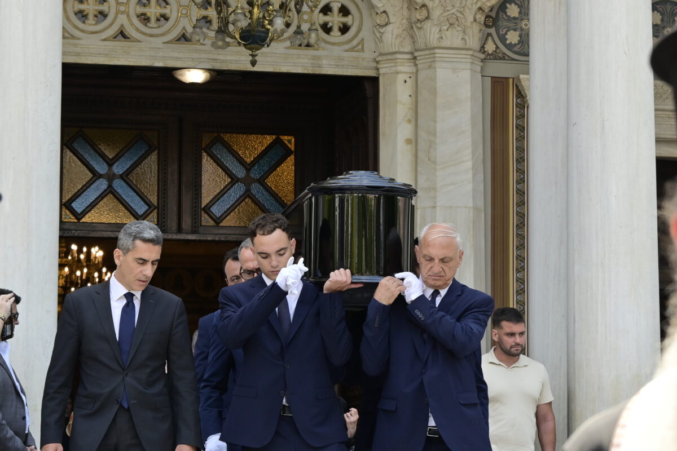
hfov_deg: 17.8
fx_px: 2162
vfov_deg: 11.9
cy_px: 226
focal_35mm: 115
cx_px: 338
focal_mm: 77
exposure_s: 1/320
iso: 640
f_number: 9
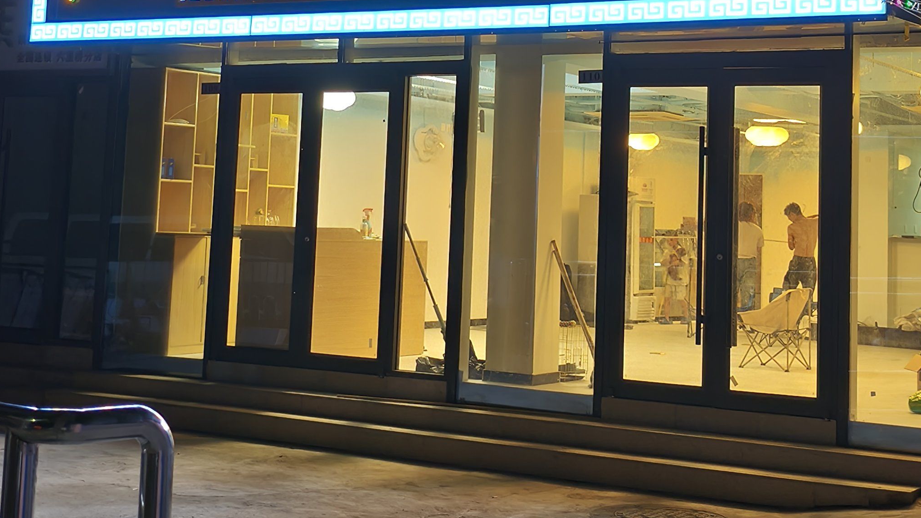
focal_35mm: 63
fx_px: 1538
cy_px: 40
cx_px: 462
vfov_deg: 18.7
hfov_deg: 33.3
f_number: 1.6
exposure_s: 1/100
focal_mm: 5.84
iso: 250
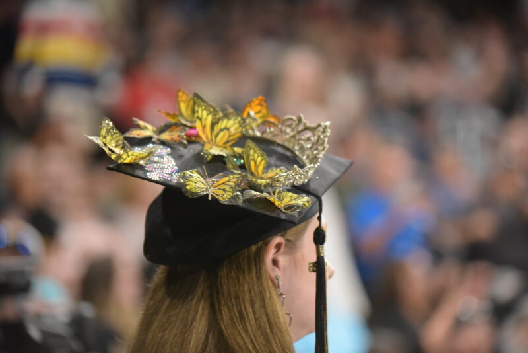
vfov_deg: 11.8
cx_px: 264
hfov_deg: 17.6
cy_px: 176
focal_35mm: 116
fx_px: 1702
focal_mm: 116
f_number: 2.8
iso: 4000
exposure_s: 1/640
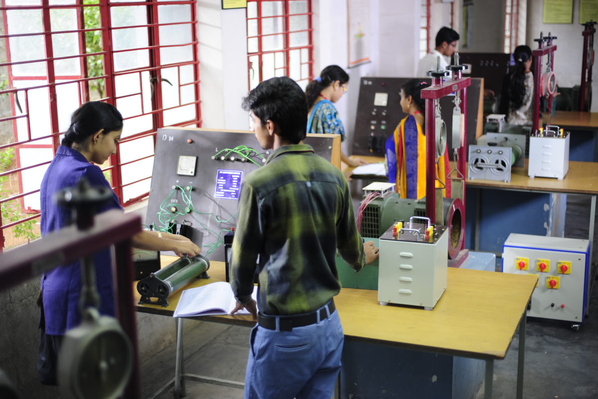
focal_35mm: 50
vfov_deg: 27.0
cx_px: 299
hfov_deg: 39.6
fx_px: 830
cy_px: 200
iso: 320
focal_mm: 50
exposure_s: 1/100
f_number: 2.2
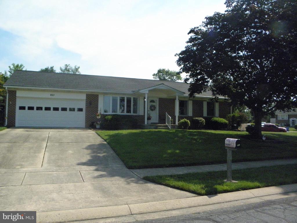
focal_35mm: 28
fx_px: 240
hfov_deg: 63.4
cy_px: 112
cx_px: 148
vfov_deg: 49.7
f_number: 7
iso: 400
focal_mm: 5
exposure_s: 1/1000
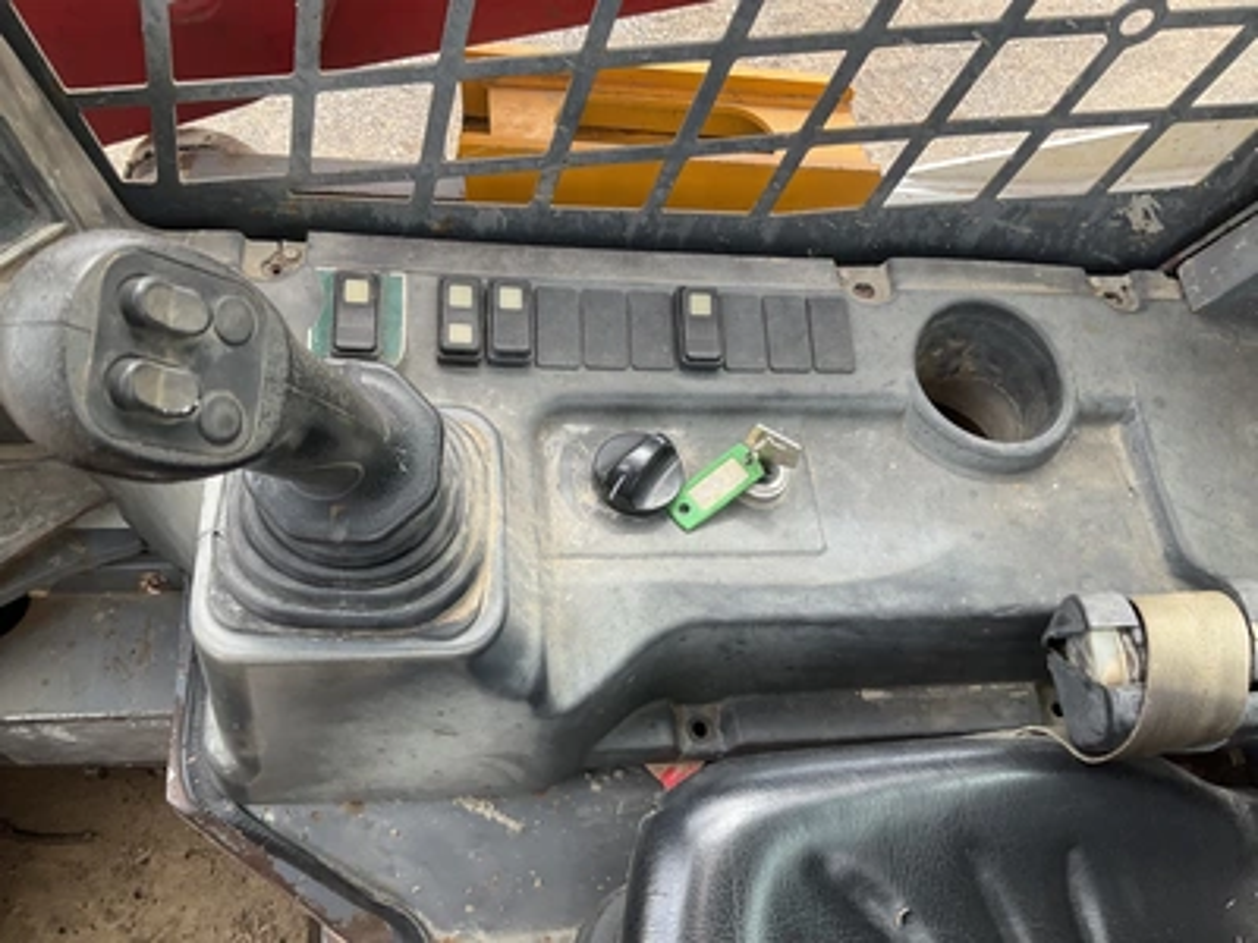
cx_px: 629
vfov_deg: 48.2
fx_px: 1054
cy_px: 472
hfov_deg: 61.7
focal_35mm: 29
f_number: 1.8
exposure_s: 1/190
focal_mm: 3
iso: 25
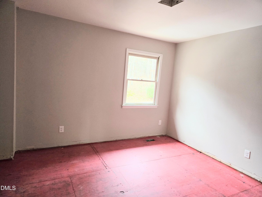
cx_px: 131
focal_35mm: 23
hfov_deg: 73.9
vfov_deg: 58.9
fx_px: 174
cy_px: 98
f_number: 1.8
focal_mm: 5.4
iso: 500
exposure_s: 1/120
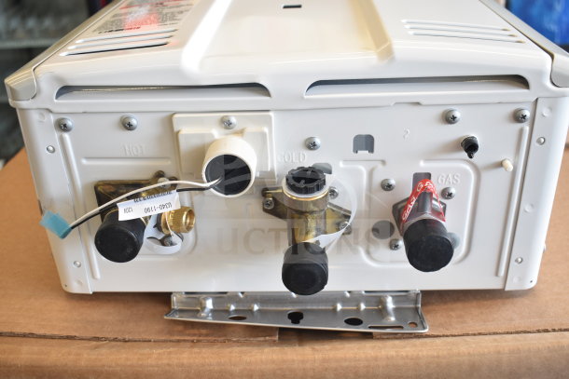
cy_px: 190
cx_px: 284
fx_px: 593
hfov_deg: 51.3
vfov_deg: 35.5
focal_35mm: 38
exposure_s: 1/40
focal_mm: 25
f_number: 4
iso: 400
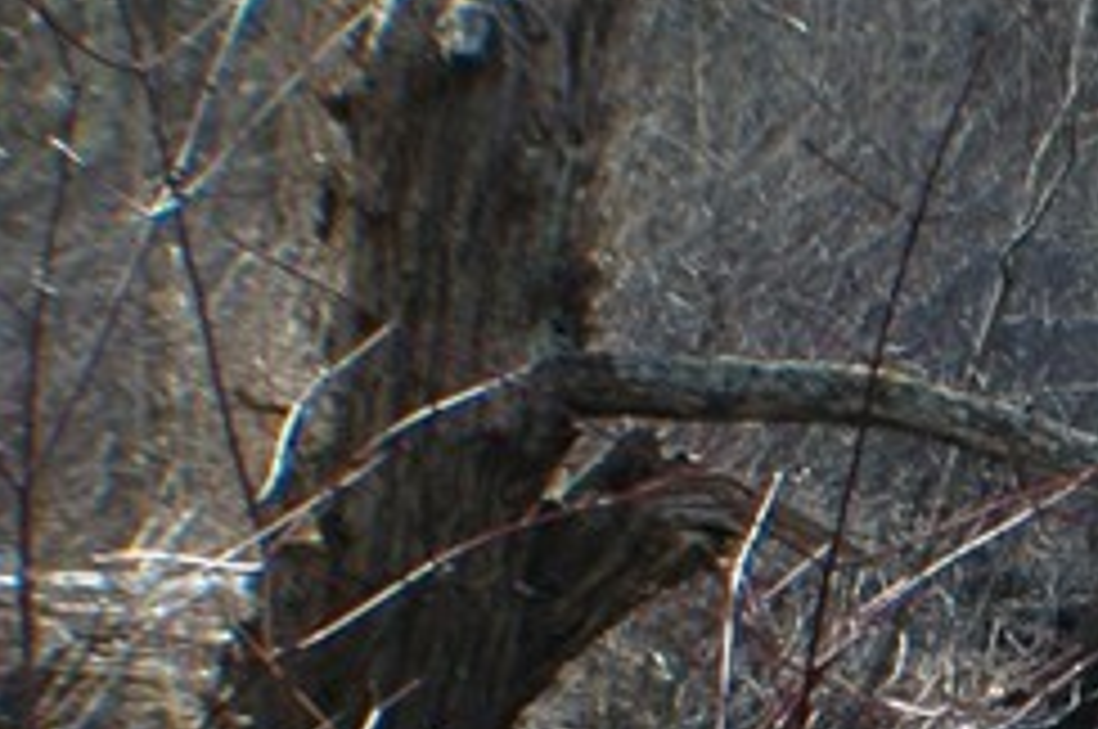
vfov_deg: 5.4
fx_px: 7676
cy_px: 772
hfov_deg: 8.1
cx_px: 1462
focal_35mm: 252
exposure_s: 1/160
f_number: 6.3
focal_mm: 40
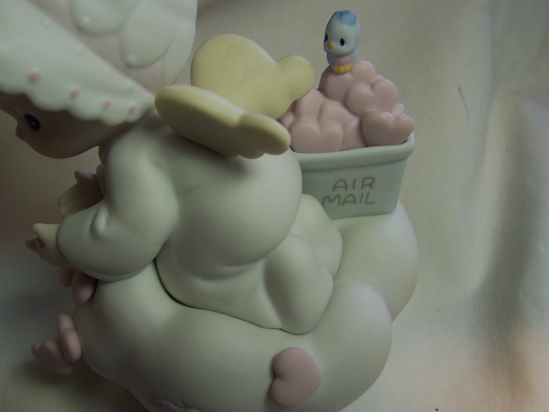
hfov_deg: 50.1
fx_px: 587
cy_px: 206
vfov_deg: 38.7
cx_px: 274
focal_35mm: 37
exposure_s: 1/125
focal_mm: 5.6
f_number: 2.8
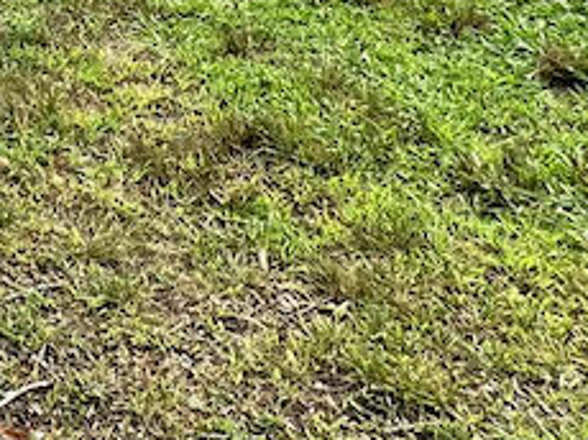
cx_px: -355
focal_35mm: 78
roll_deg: -0.6
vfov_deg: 15.3
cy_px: -427
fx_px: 1324
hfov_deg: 20.5
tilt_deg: -3.2
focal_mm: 2.22
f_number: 2.2
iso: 40
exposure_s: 1/504
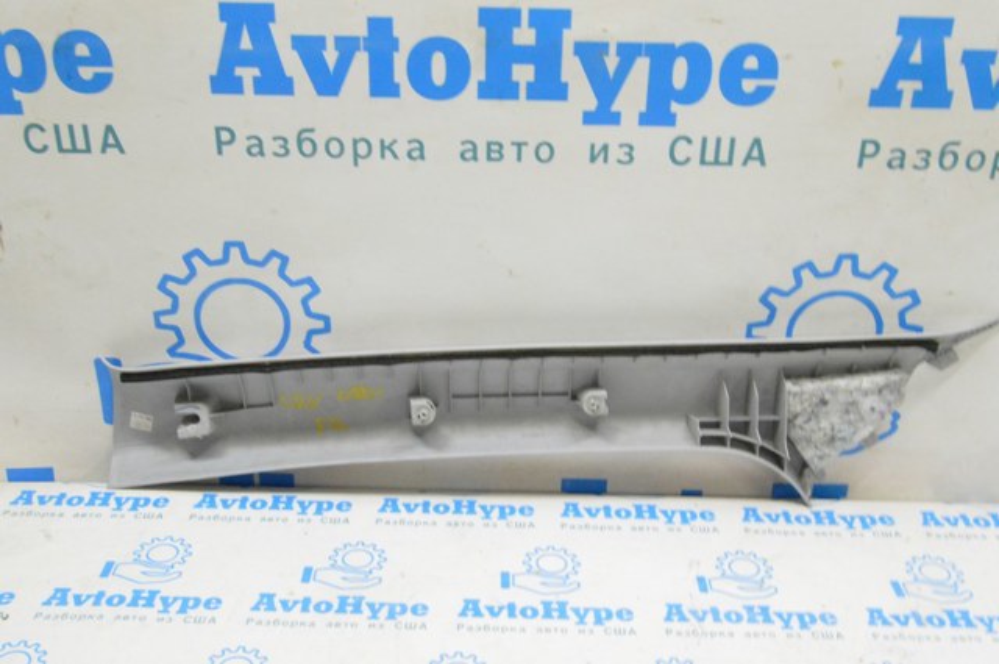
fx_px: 1081
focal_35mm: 39
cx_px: 500
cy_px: 332
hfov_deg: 49.6
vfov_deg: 34.1
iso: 6400
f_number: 20
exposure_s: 1/15
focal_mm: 26
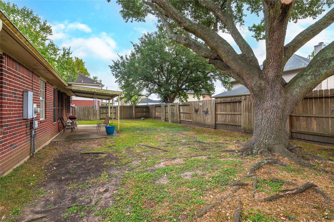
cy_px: 111
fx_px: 158
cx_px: 167
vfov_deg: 70.4
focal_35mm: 17
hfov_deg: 93.3
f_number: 9
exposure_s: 1/60
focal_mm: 17
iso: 125
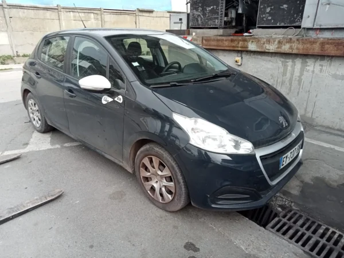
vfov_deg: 49.7
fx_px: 278
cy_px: 129
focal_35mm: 28
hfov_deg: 63.4
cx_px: 172
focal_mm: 3.46
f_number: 2.2
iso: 103
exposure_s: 1/332
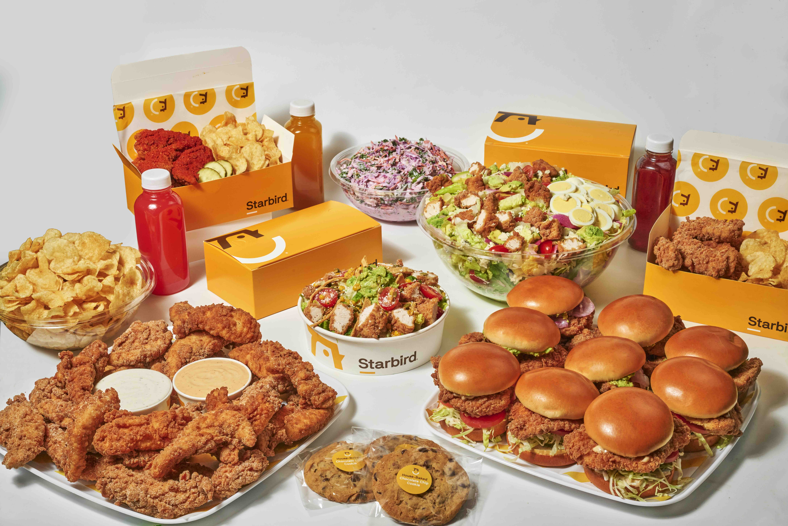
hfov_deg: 35.6
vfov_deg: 24.2
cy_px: 263
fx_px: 1226
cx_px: 394
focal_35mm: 56
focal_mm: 56
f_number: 20
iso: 400
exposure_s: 1/100
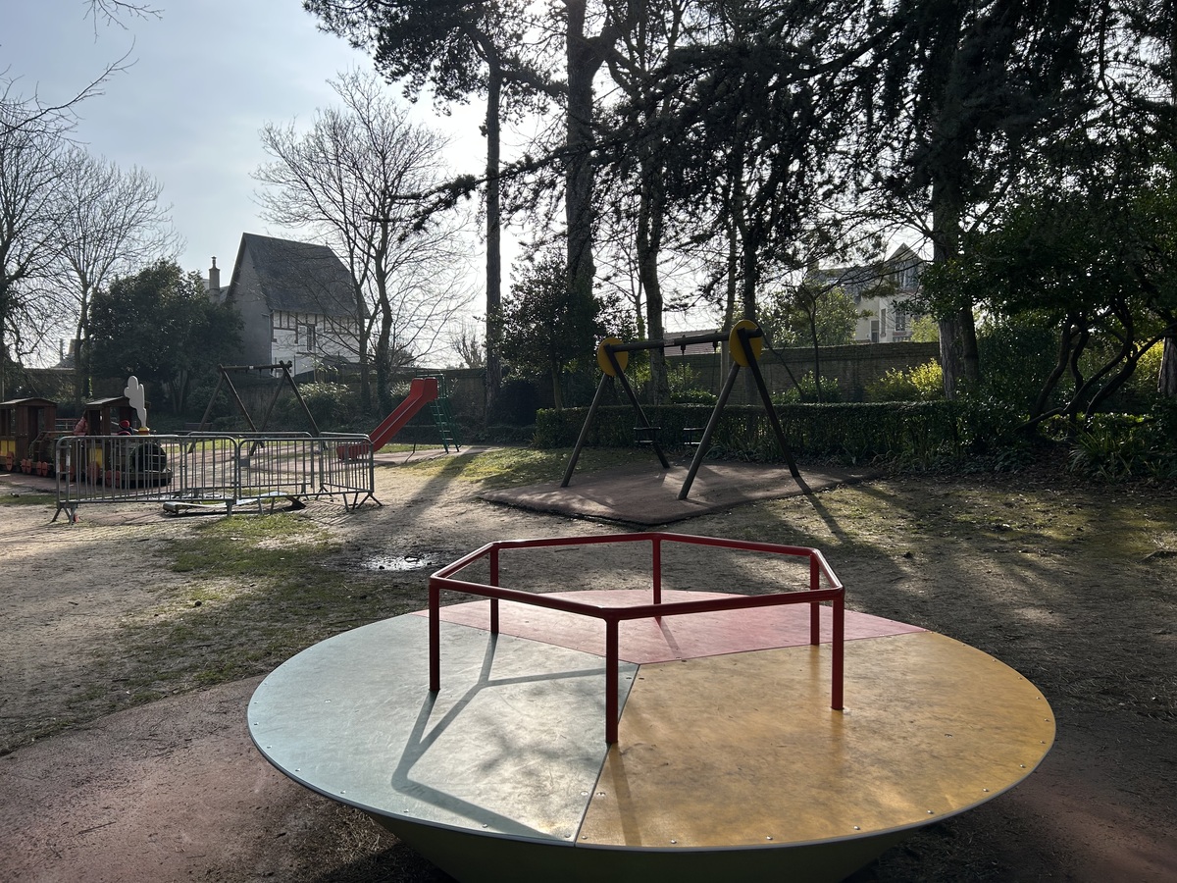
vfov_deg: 53.1
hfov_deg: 67.3
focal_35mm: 26
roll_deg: +0.3
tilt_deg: -1.0
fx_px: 884
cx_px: 588
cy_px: 442
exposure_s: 1/3704
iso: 50
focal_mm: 5.7
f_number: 1.5
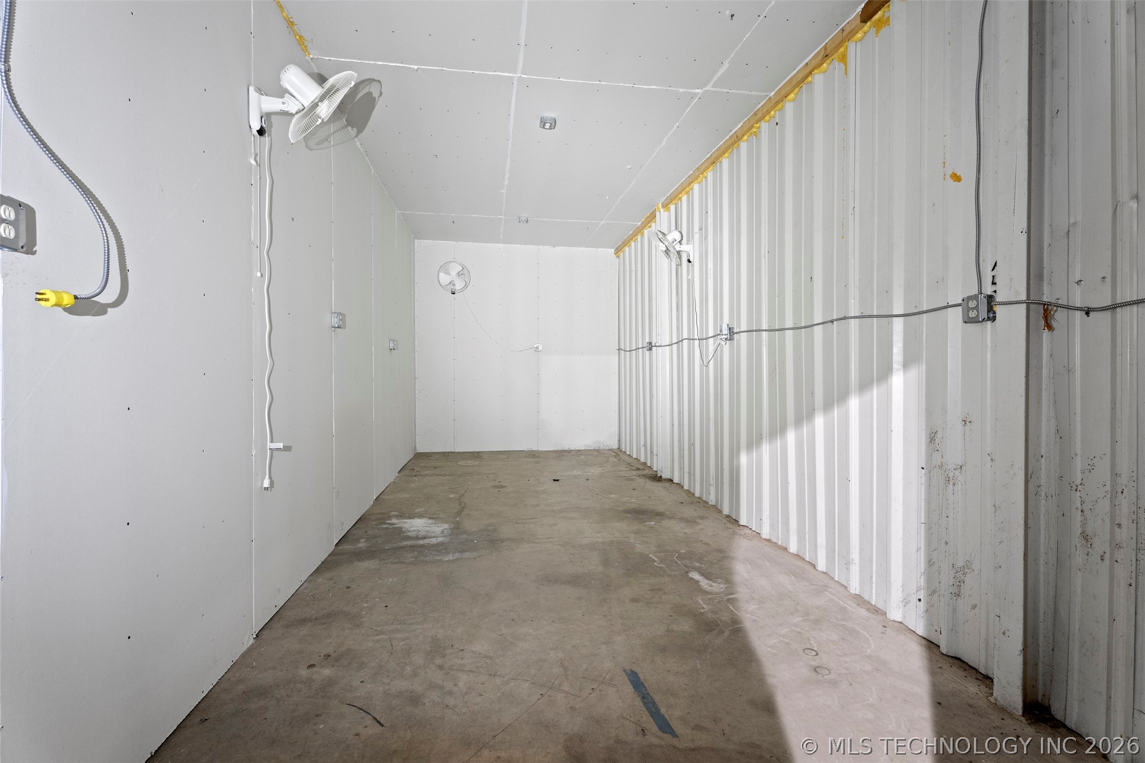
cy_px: 382
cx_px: 572
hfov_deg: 96.7
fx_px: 509
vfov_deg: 73.7
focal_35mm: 16
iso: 640
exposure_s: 1.3
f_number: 8
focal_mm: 16
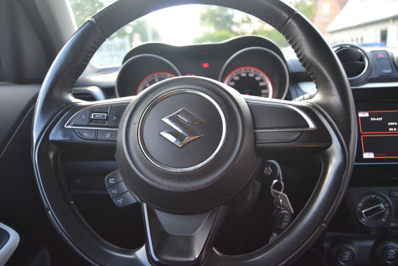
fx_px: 298
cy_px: 133
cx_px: 199
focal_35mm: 27
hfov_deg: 67.4
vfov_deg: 47.9
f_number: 3.5
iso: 400
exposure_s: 1/60
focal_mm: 18
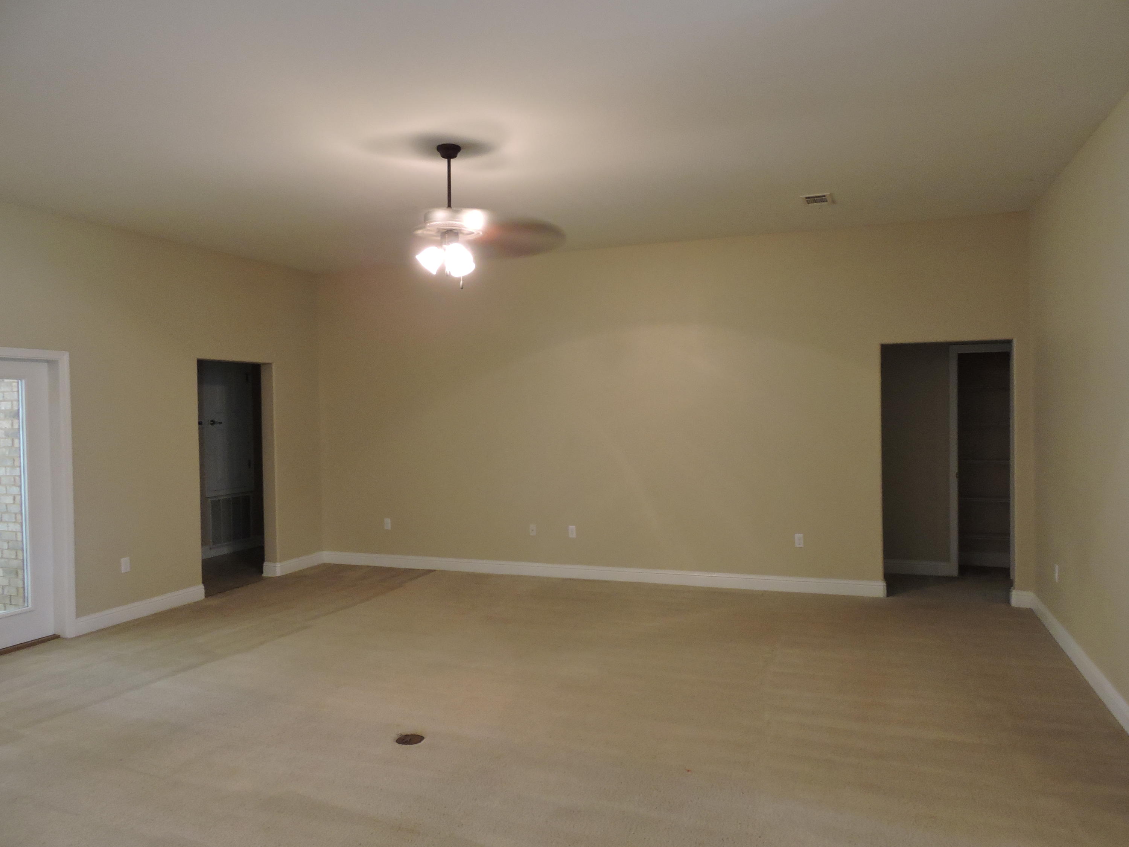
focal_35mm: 24
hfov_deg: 71.6
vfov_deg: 56.8
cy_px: 424
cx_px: 564
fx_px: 783
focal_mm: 4.3
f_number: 3.3
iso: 400
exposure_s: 1/8
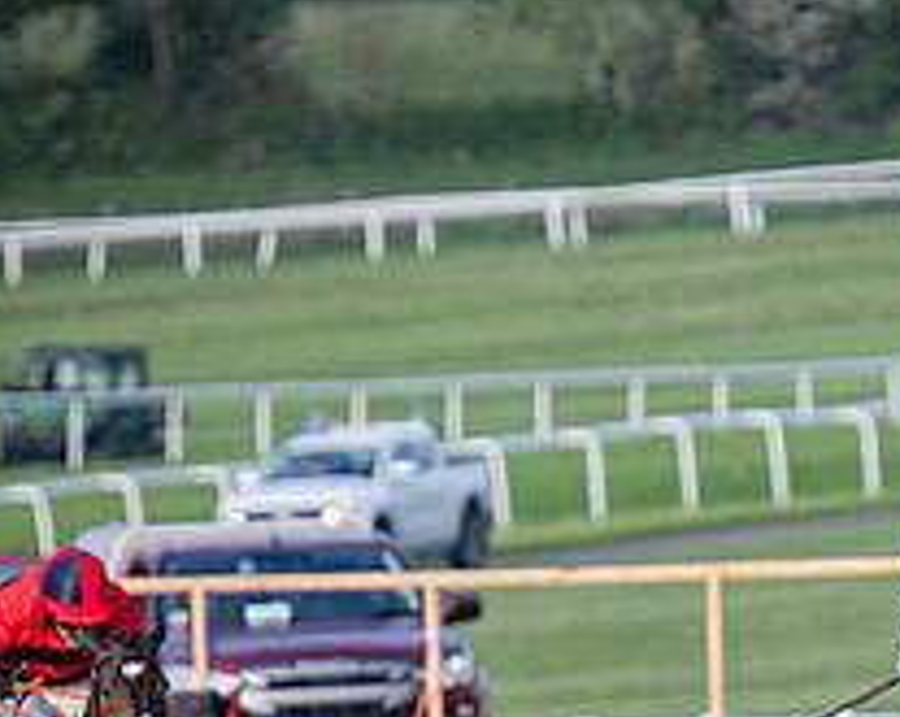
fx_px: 42106
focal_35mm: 1583
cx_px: 896
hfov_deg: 1.2
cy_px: 905
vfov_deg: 1.0
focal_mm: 240
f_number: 4
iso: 400
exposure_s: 1/2000
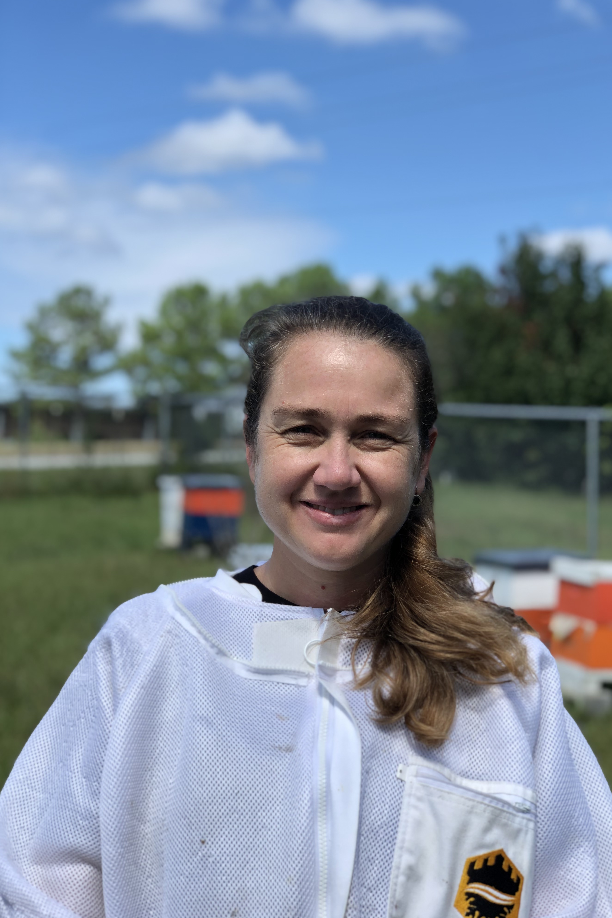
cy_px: 453
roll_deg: +0.9
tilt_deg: +1.8
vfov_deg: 36.2
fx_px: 1403
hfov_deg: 24.6
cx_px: 346
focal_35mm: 55
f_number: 2.4
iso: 16
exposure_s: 1/476
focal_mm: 6
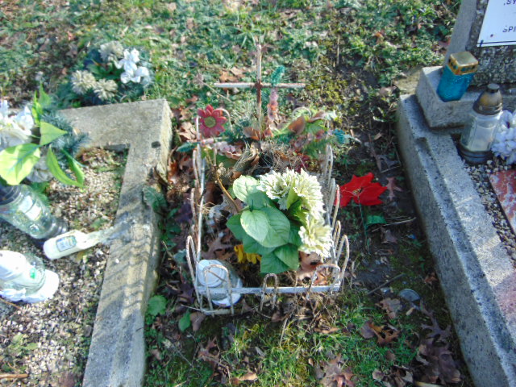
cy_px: 194
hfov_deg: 69.4
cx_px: 258
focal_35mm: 25
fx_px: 373
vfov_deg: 54.9
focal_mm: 4.5
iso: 80
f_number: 3
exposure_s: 1/200
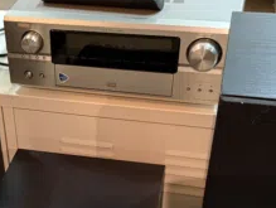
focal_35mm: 70
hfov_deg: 26.5
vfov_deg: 20.7
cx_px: 14
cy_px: 185
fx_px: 559
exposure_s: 1/33
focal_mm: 6.76
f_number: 1.78
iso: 800
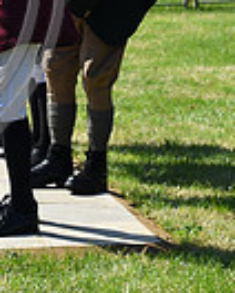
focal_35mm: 206
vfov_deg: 9.2
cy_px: -60
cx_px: -186
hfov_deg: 7.3
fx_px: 1787
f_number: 5.6
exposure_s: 1/1250
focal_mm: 50
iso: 220
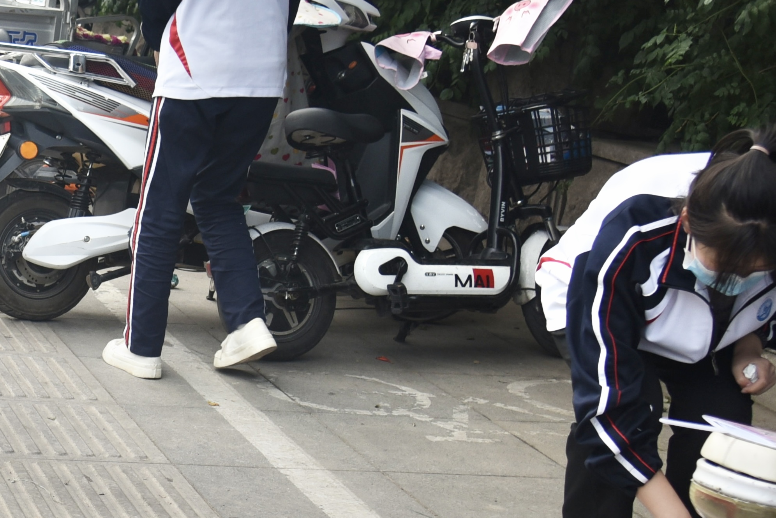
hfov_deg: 23.6
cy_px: 388
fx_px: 1639
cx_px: -230
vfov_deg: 17.9
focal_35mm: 76
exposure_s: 1/400
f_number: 4
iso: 320
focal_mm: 28
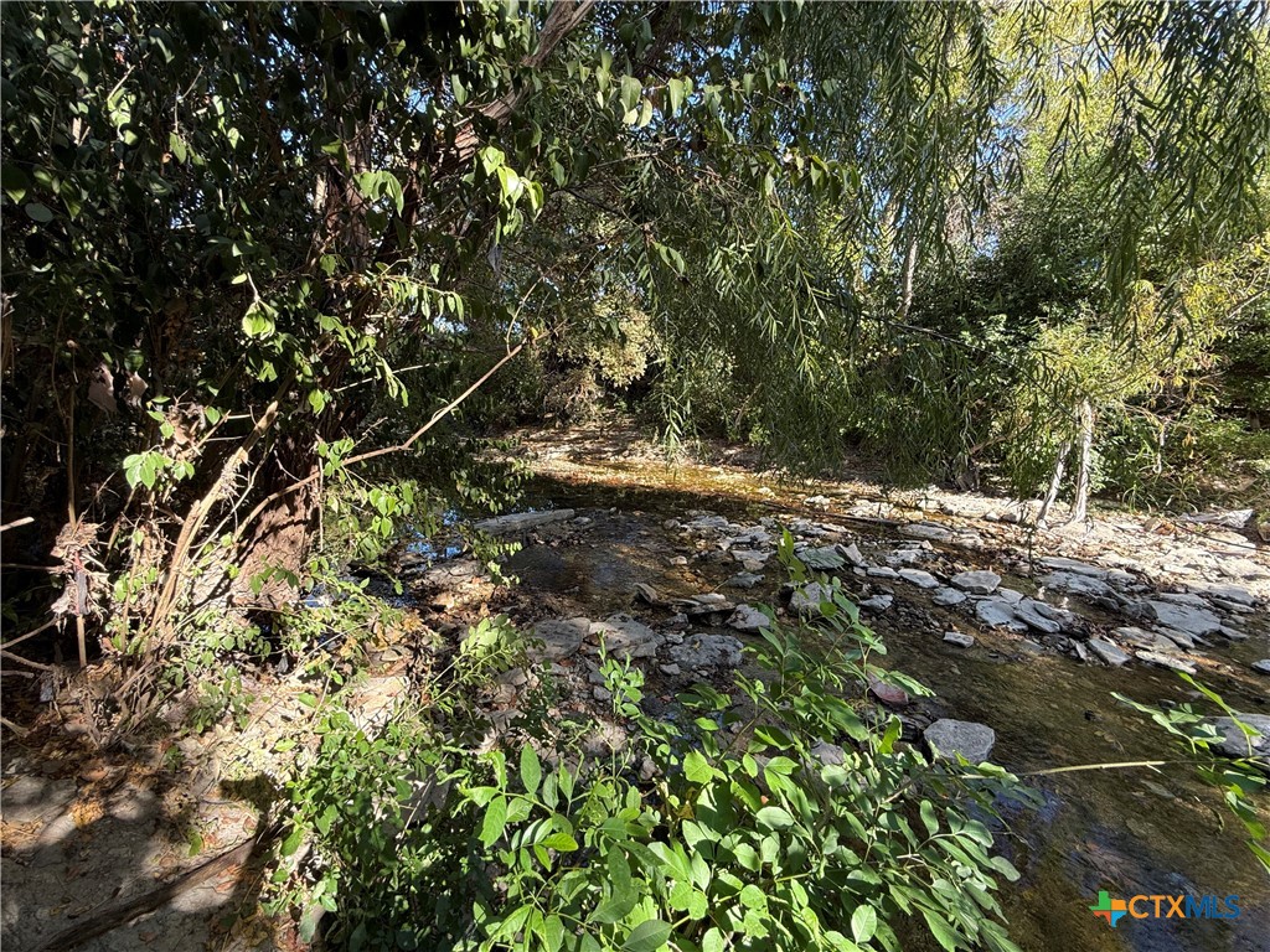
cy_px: 476
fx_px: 514
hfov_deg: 102.1
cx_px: 635
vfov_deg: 85.7
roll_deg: +0.7
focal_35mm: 14
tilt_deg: -10.0
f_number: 2.2
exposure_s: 1/139
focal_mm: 2.22
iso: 50
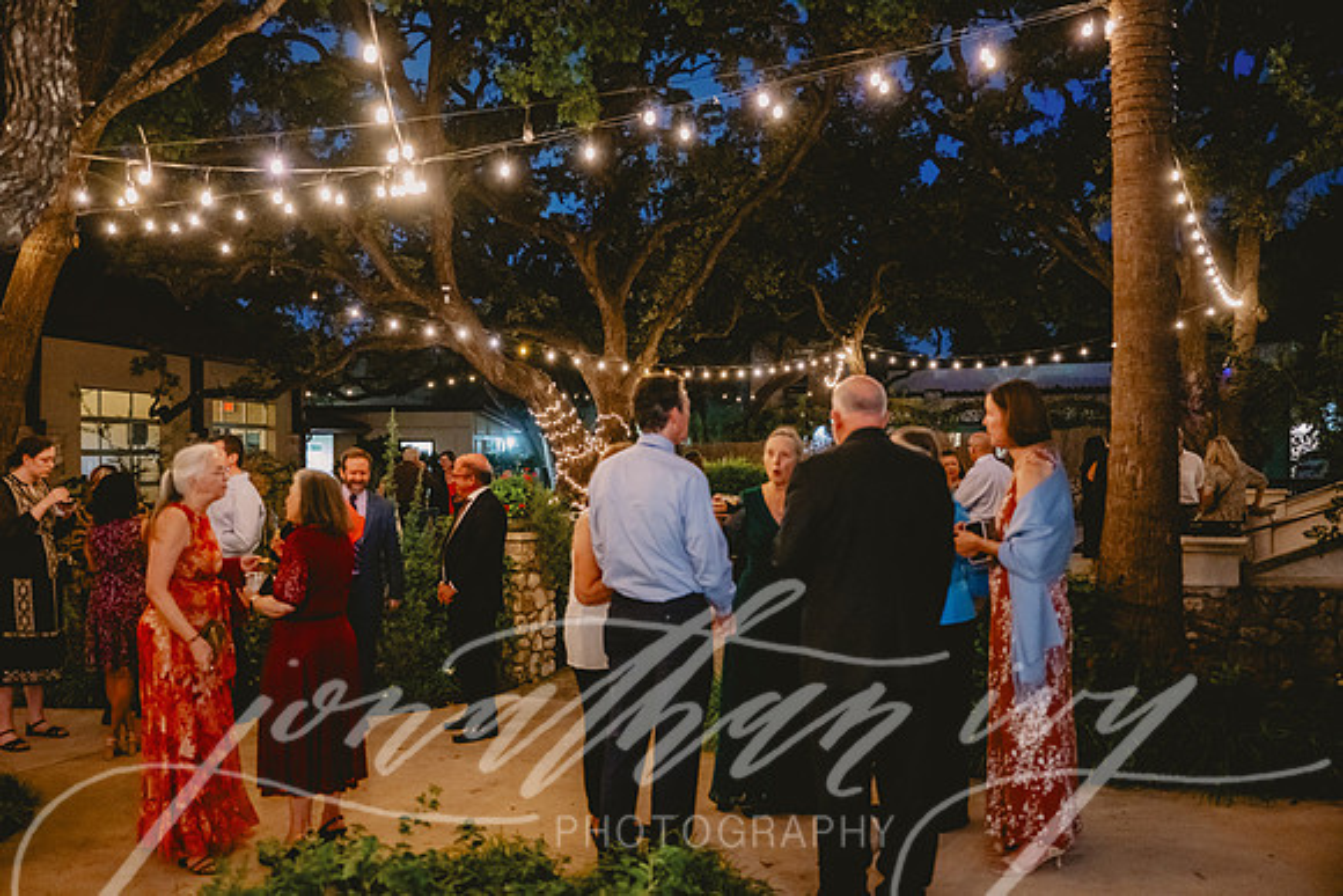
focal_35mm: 32
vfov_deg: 40.6
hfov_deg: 58.0
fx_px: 1213
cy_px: 448
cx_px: 672
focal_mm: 32.5
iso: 5000
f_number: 2.8
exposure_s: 1/60
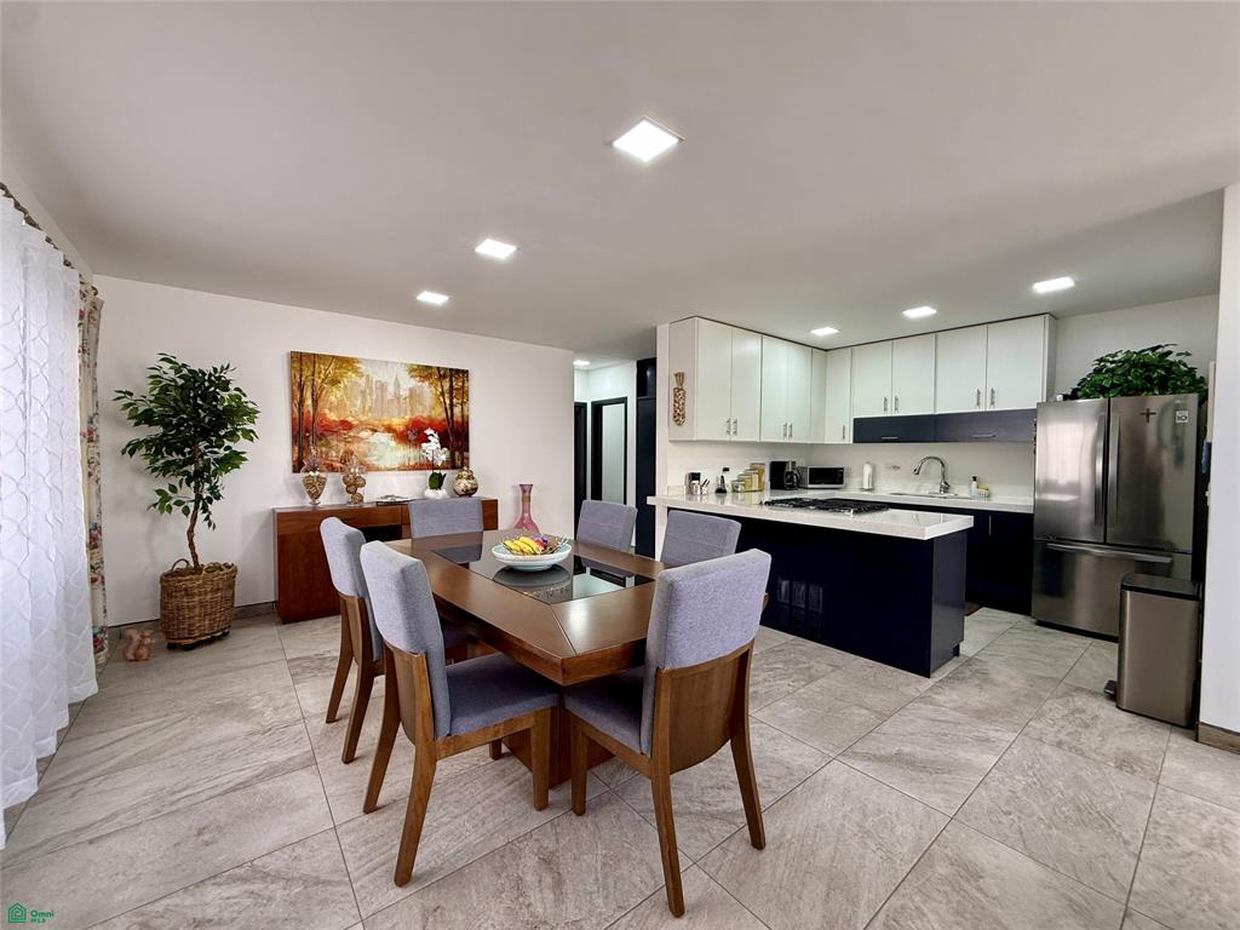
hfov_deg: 102.1
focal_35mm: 14
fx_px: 502
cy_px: 465
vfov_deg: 85.7
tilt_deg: -1.7
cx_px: 620
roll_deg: -0.4
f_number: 2.2
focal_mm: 2.22
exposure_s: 1/99
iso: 125
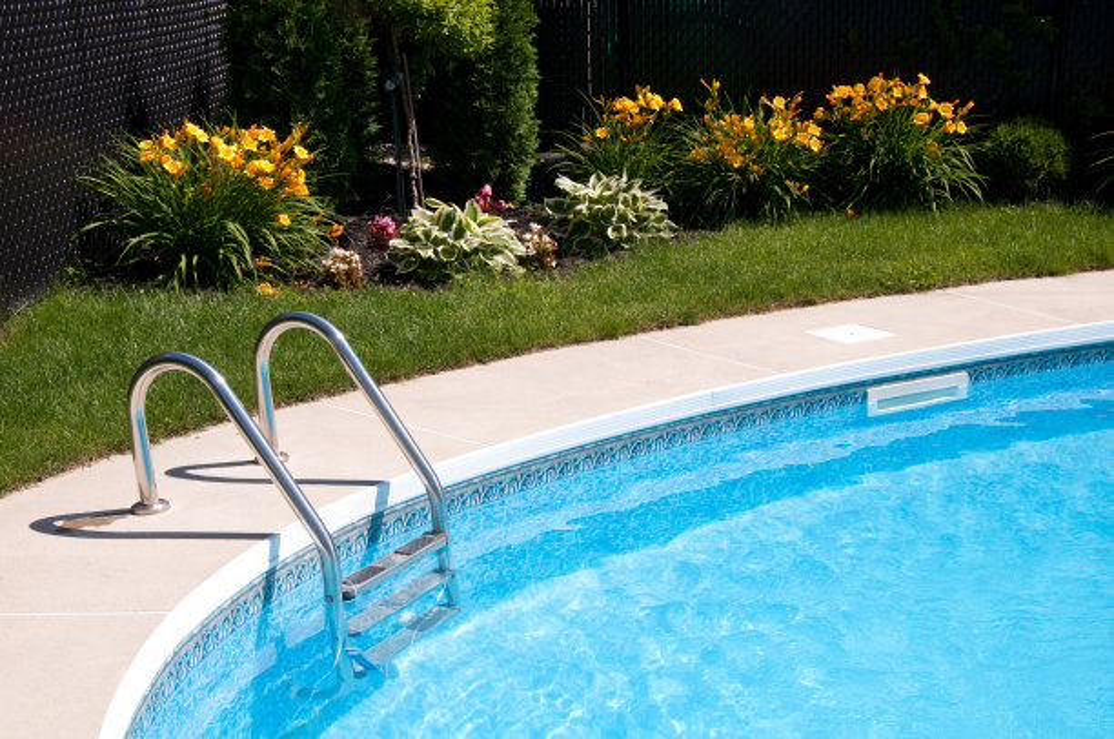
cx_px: 557
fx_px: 1622
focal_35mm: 52
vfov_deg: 25.7
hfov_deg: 37.9
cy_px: 370
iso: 200
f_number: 8
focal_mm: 35
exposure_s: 1/320
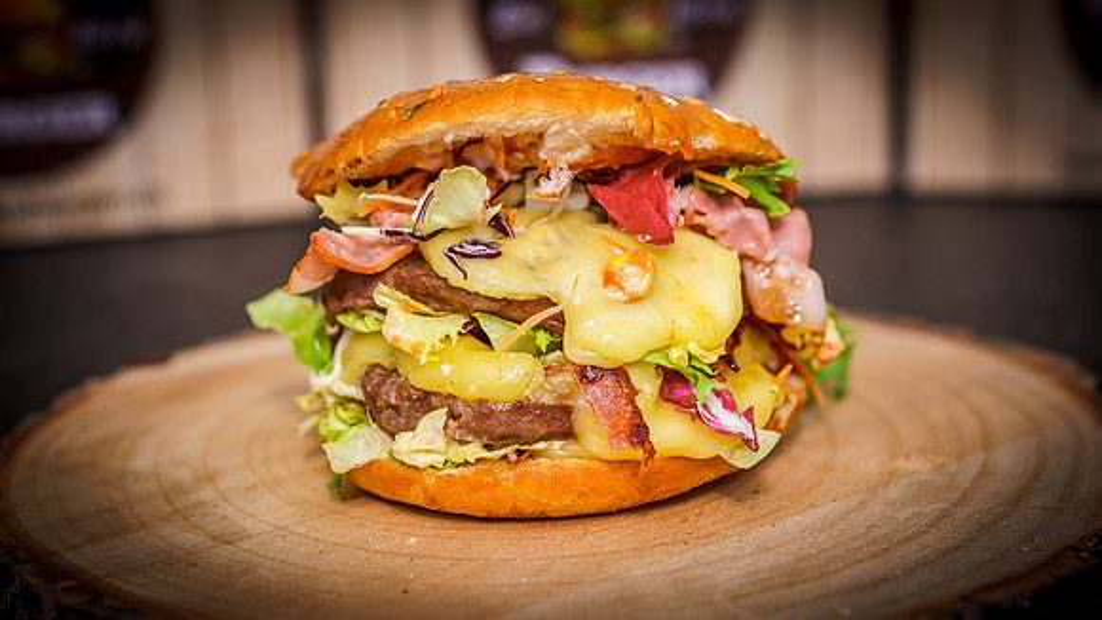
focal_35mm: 80
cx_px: 569
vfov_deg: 15.0
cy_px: 314
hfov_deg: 26.4
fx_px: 2349
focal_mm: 70
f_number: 4
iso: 100
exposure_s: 1/250
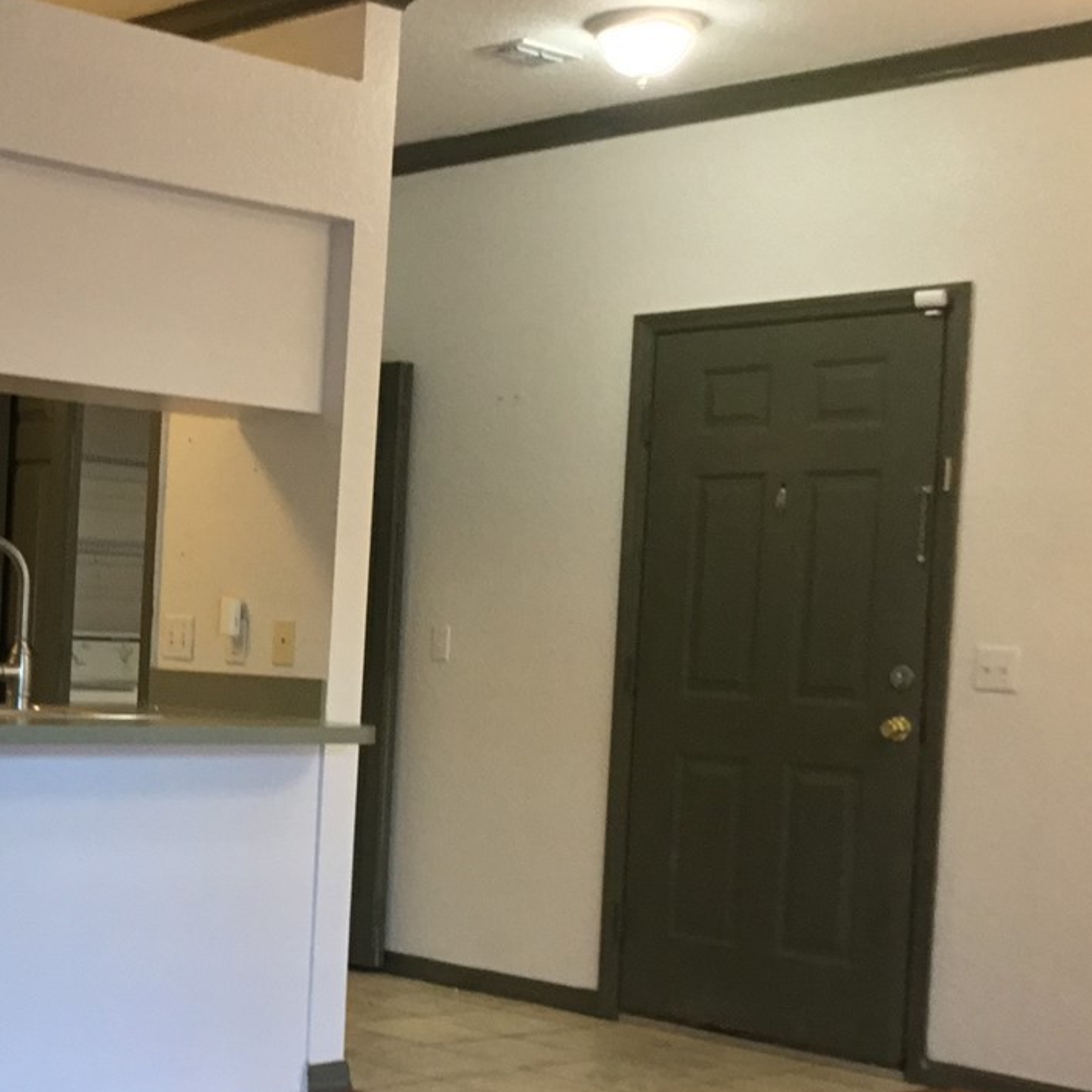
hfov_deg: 26.4
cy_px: 695
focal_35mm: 62
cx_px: 37
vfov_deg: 27.6
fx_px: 2213
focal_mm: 3.3
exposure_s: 1/30
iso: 125
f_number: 2.4
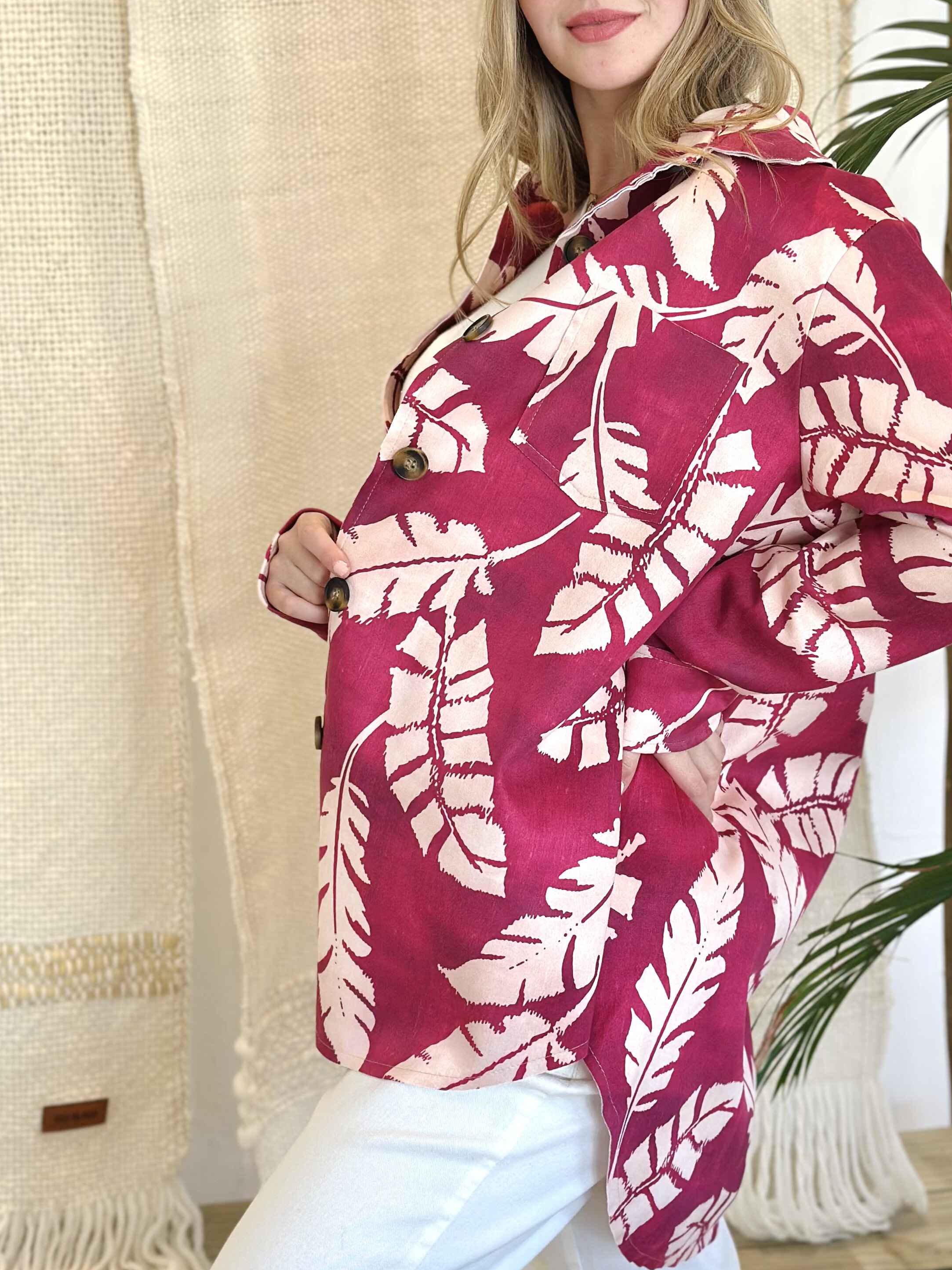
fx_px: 2457
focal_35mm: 67
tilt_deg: -8.2
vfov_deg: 28.9
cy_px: 553
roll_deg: -0.2
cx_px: 633
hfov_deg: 21.8
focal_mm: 6.86
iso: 80
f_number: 1.78
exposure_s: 1/129
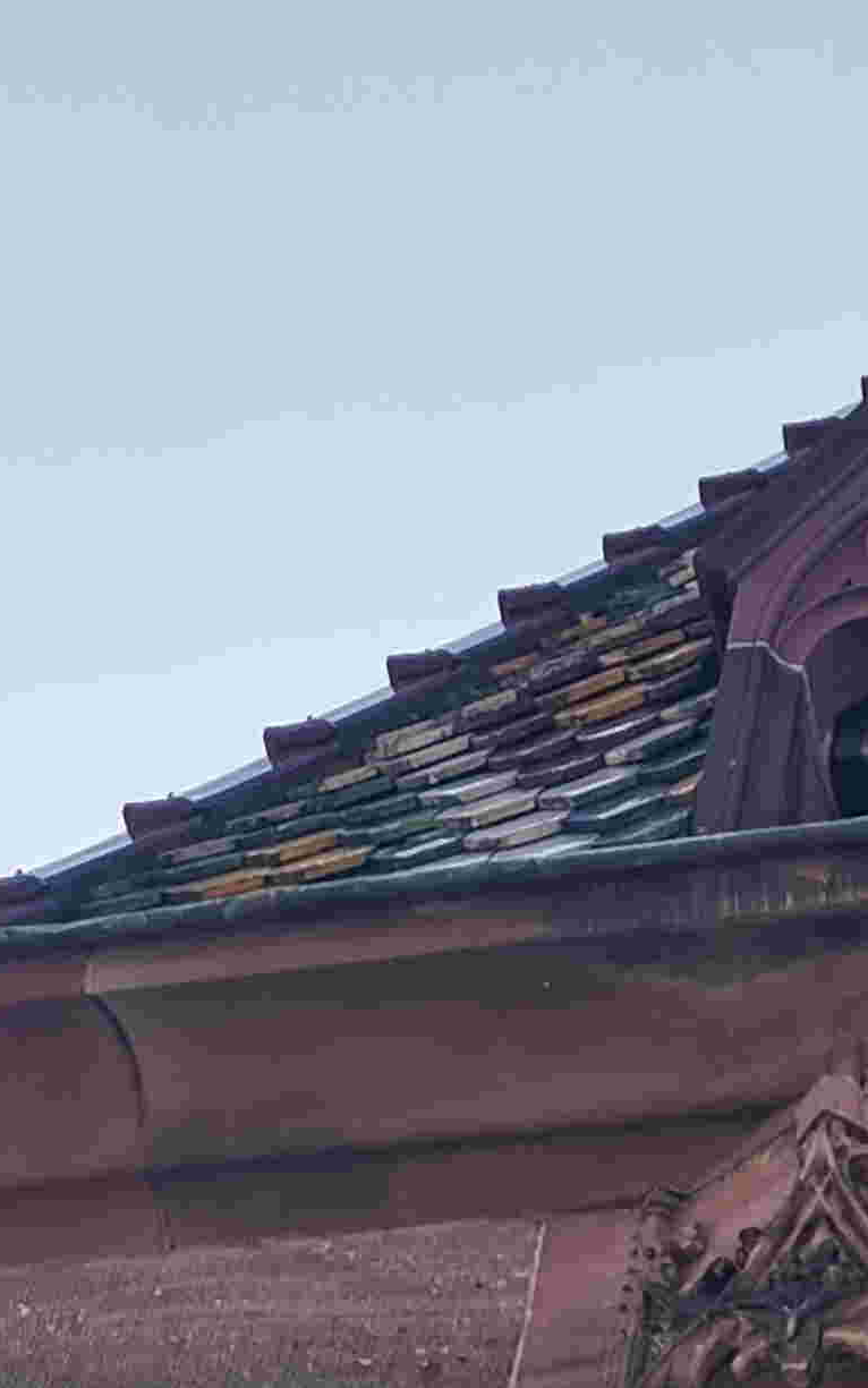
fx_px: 3405
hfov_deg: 14.1
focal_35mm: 90
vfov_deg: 20.8
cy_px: 1843
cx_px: 1037
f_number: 1.8
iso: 50
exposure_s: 1/2262
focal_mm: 4.75
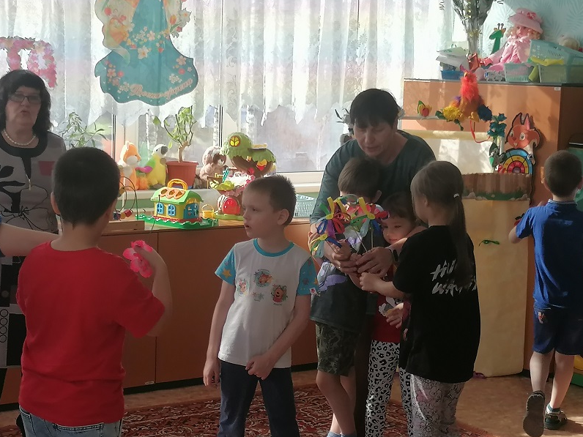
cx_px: 267
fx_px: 1246
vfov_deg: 19.9
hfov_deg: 26.3
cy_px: 234
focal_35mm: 74
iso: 50
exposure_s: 1/214
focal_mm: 4.75
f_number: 1.8
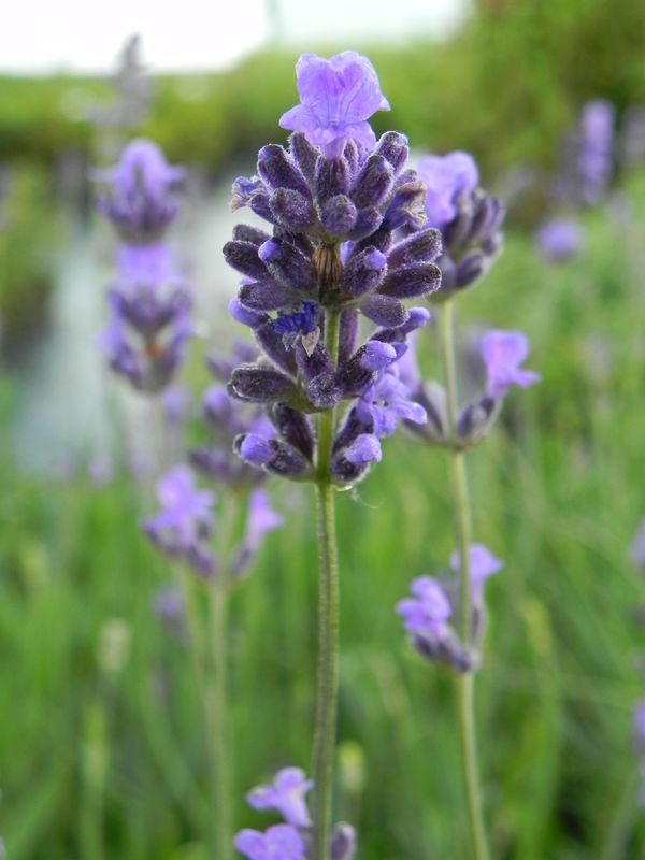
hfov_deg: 25.2
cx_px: 322
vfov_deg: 33.2
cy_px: 430
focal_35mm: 58
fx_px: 1441
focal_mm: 10.3
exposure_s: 1/250
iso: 160
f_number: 4
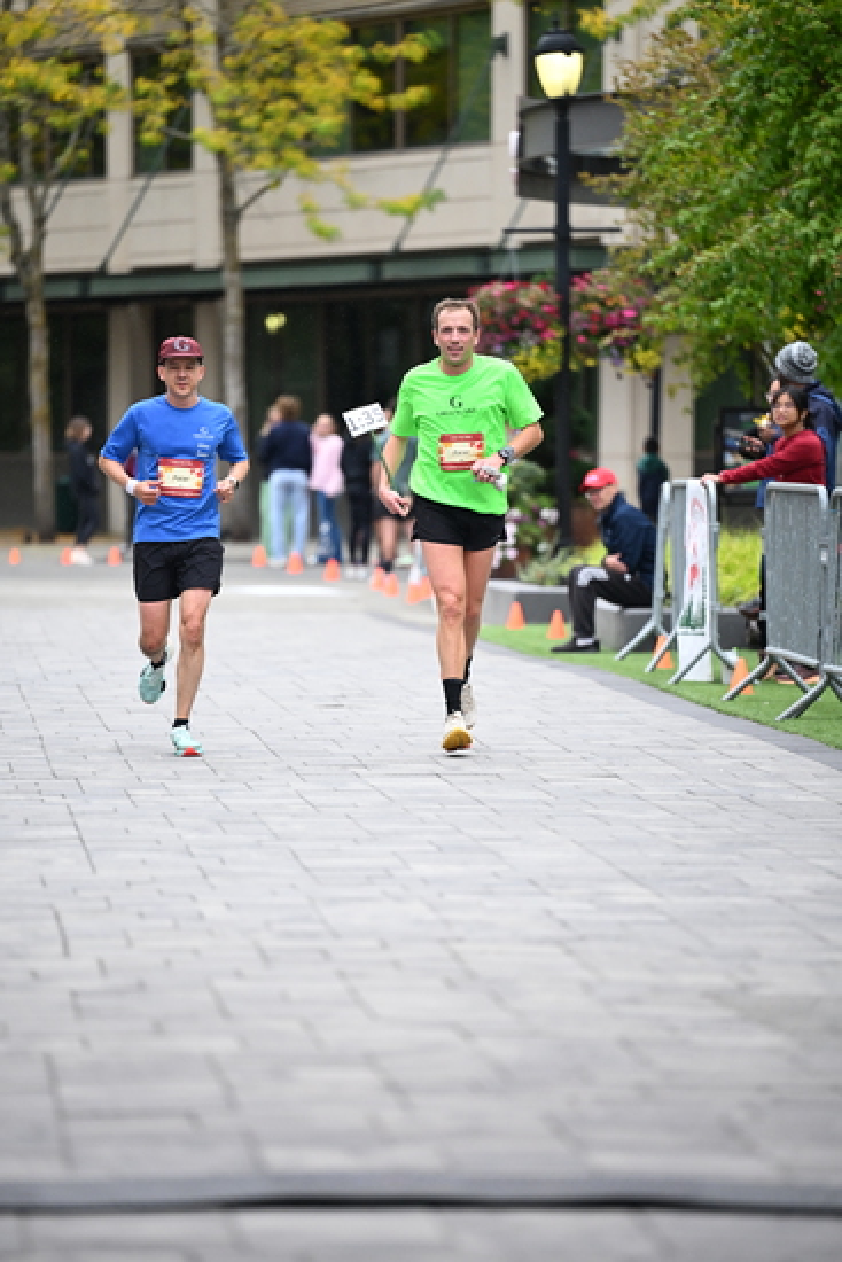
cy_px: 631
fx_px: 6311
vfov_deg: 11.4
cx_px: 421
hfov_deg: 7.6
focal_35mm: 180
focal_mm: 180
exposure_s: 1/2000
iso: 1250
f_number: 2.8
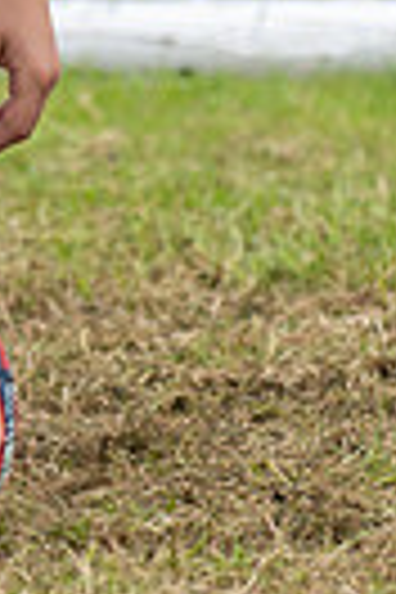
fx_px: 11417
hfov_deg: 2.0
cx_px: -189
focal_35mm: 692
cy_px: -292
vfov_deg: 3.0
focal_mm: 135
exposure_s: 1/1250
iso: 500
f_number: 5
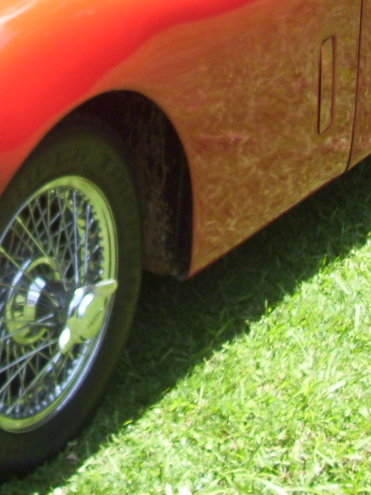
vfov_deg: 19.1
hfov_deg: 14.1
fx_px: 1458
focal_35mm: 102
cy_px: 121
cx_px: -54
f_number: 2.9
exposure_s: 1/320
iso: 80
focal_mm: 5.7
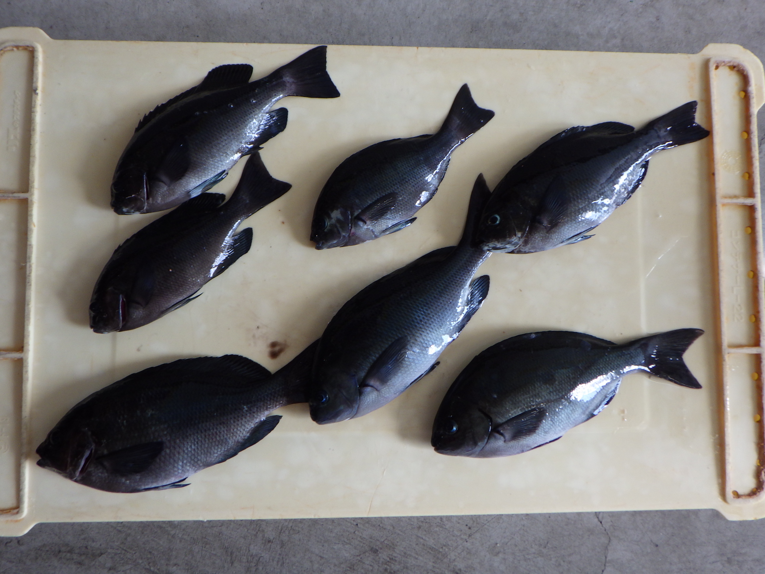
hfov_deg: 63.4
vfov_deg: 49.7
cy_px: 287
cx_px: 382
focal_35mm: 28
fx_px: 619
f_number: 3.5
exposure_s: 1/60
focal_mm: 5
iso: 125
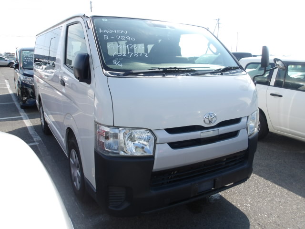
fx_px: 238
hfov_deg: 65.3
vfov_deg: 51.4
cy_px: 114
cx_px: 152
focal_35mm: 27
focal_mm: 4.9
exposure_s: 1/734
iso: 100
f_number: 3
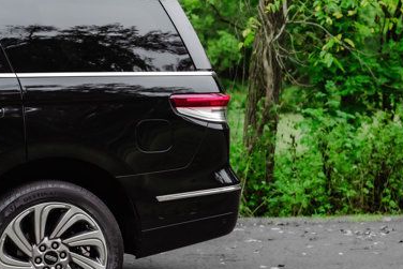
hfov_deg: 23.8
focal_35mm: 85
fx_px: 952
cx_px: 124
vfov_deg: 16.1
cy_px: 159
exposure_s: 1/200
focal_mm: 50
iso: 500
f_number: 4.5
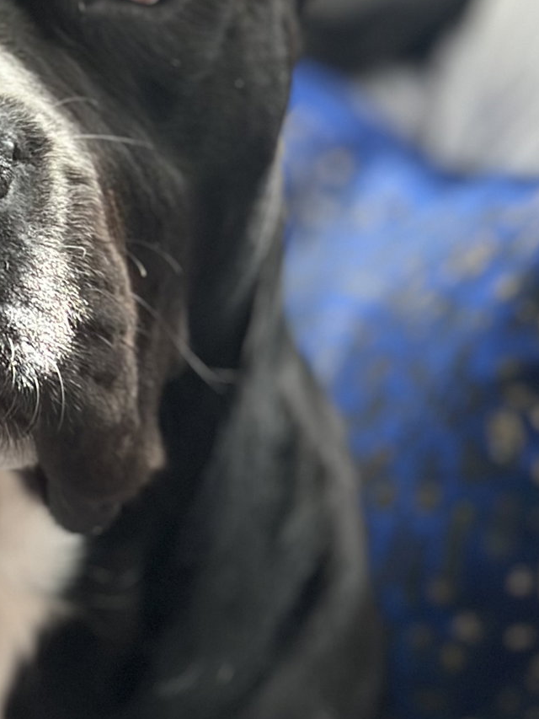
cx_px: -51
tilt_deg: -12.0
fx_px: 2491
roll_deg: -1.2
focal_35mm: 120
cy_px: 422
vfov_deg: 16.4
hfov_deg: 12.2
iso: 400
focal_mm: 6.86
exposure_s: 1/40
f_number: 1.78
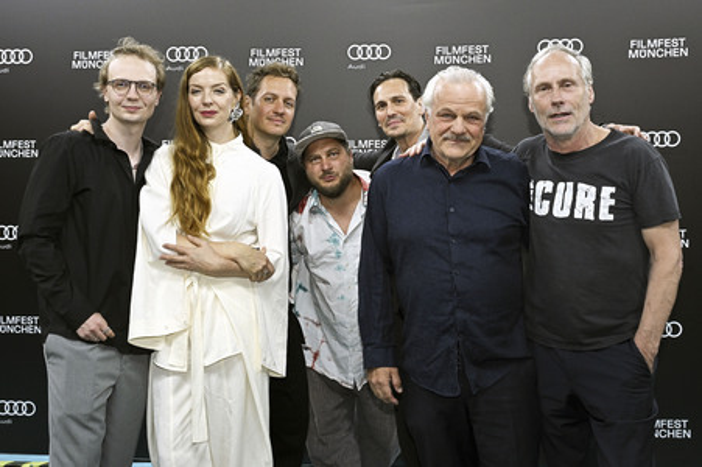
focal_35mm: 34
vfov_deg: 38.8
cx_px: 351
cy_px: 234
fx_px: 662
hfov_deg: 55.8
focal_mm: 34
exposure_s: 1/200
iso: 800
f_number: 6.3
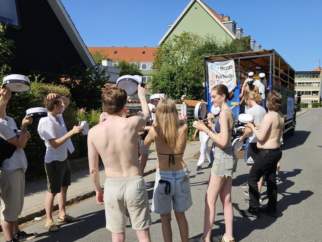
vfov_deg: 41.3
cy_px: 159
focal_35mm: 34
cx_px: 197
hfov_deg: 53.5
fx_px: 316
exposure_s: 1/2060
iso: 25
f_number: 1.8
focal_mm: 5.4
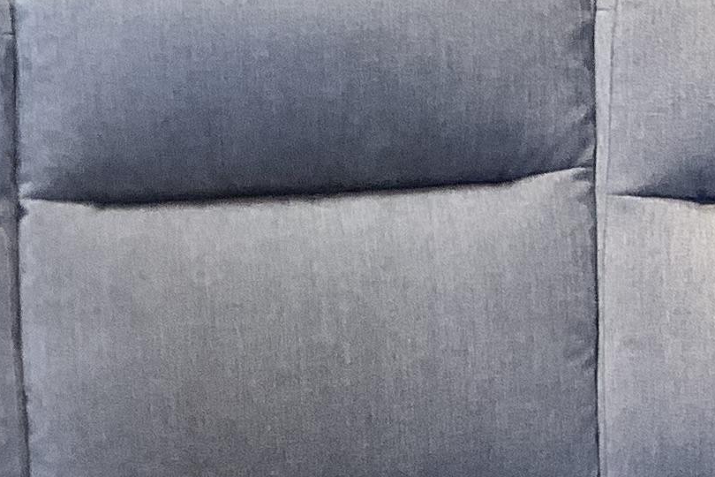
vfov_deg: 10.4
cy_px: 555
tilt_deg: -29.7
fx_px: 2582
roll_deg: +1.7
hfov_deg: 15.8
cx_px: 273
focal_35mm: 130
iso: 80
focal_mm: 3.3
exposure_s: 1/50
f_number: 2.4
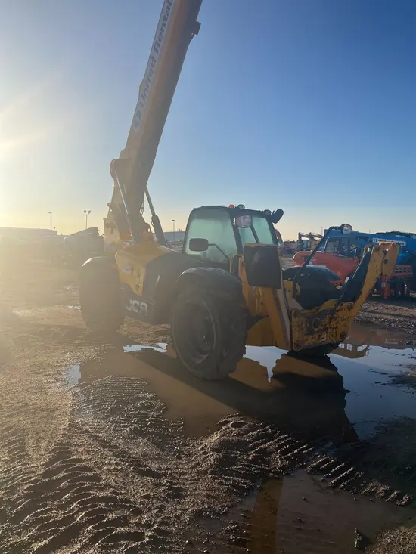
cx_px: 208
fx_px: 416
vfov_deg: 67.3
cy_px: 277
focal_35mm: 26
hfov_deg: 53.1
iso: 50
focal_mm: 5.1
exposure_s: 1/3135
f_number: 1.6
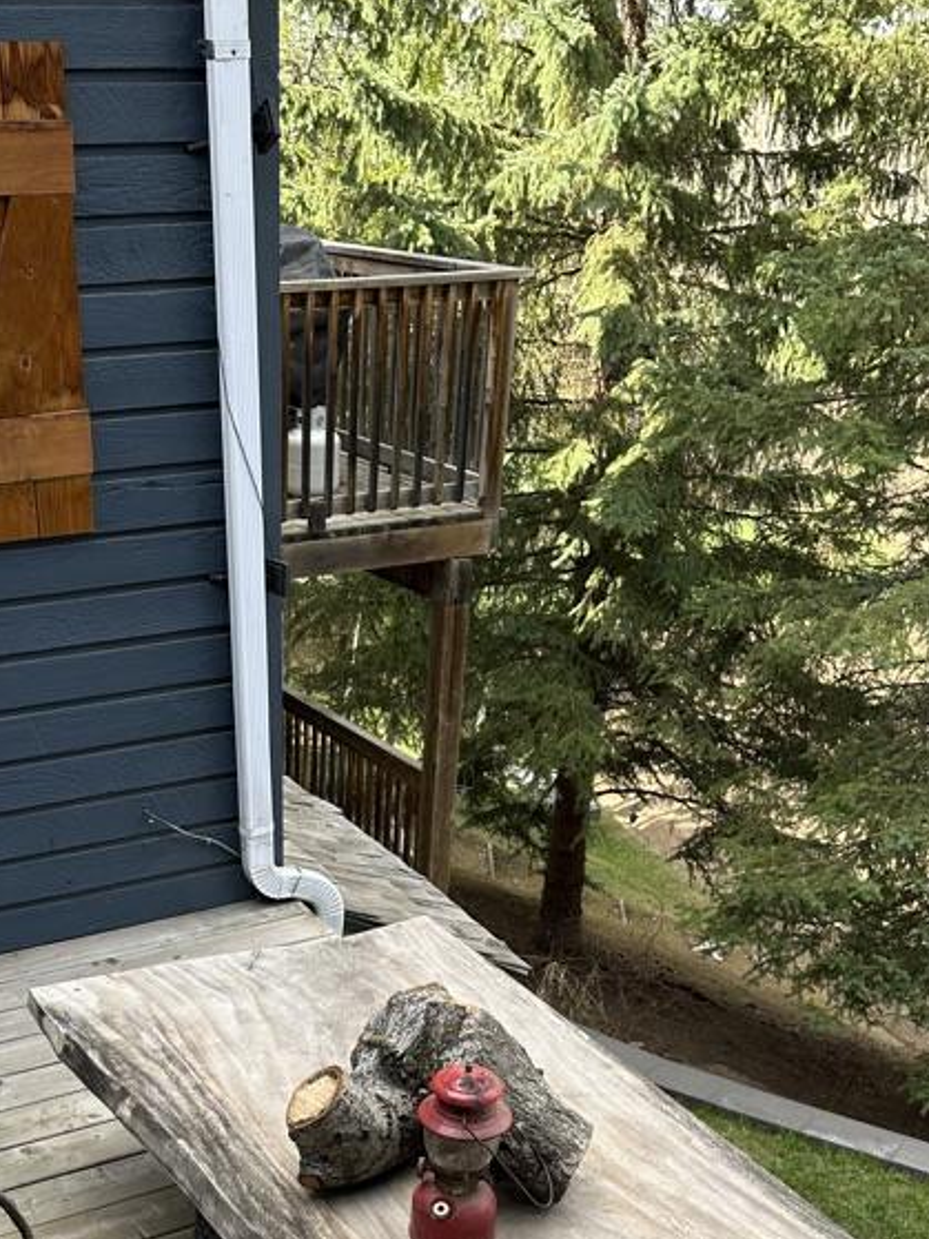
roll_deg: +0.2
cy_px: 1077
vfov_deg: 40.2
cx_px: 266
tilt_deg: -31.9
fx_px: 1575
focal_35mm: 44
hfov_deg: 32.4
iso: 80
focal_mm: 6.86
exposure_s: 1/564
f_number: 1.78
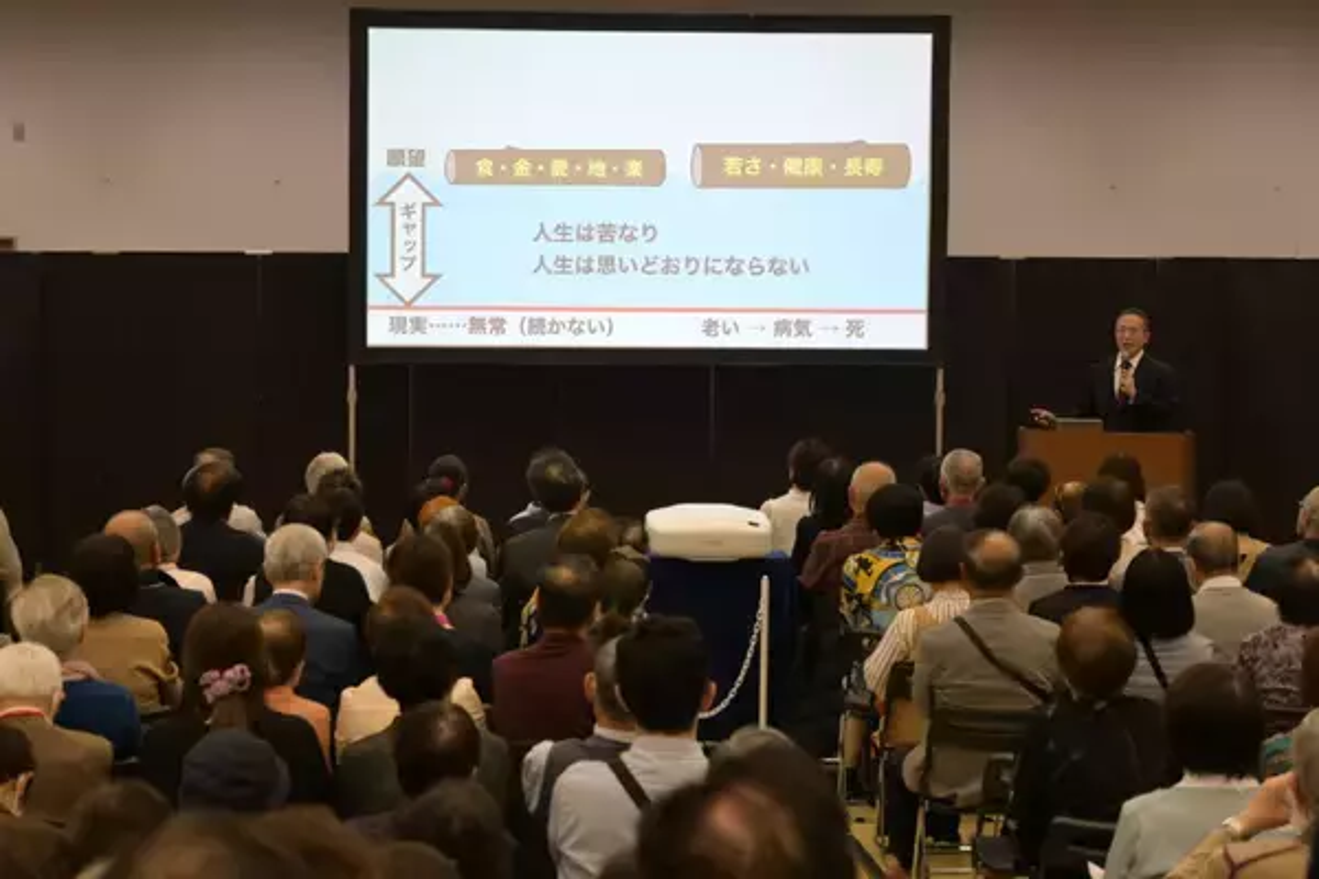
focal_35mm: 80
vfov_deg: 17.2
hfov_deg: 25.5
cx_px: 660
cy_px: 440
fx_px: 2913
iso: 800
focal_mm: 53
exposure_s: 1/80
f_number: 4.8
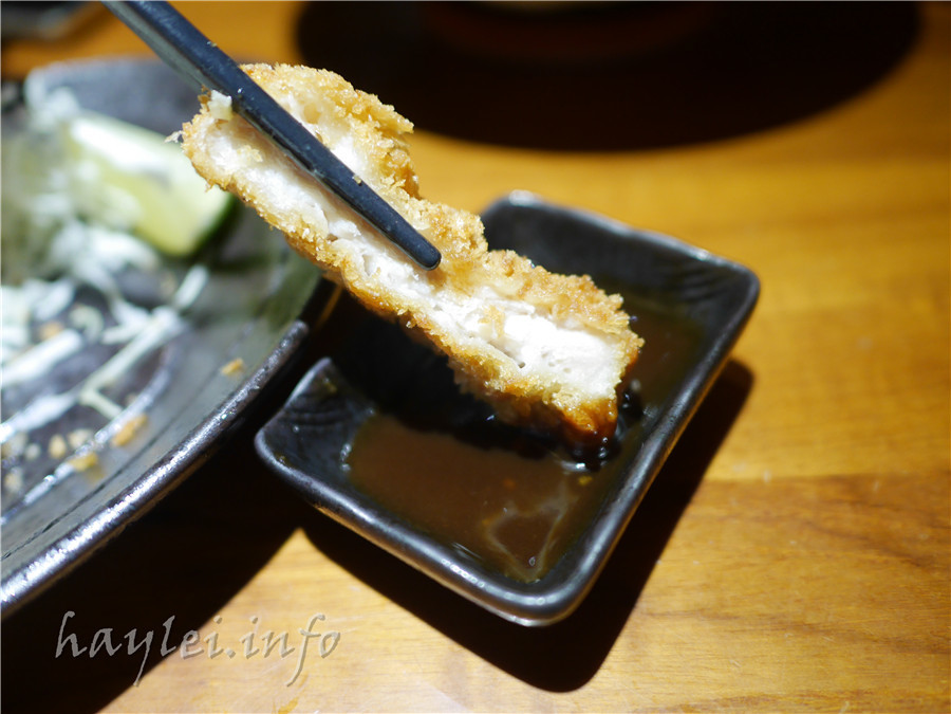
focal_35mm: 30
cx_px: 476
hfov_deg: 60.0
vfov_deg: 46.8
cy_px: 357
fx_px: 824
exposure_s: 1/60
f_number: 1.7
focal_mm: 15
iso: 500
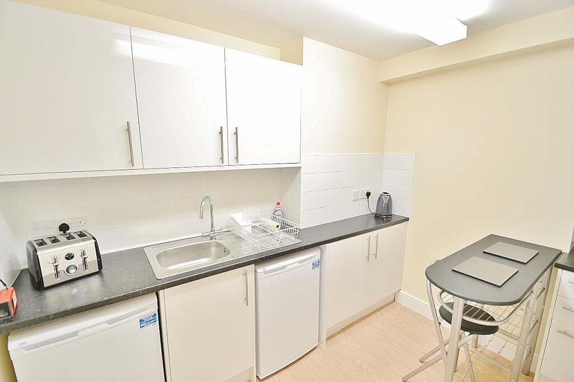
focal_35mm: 15
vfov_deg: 77.3
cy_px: 191
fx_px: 239
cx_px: 287
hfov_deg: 100.4
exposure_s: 1/30
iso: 180
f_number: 3.5
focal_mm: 10
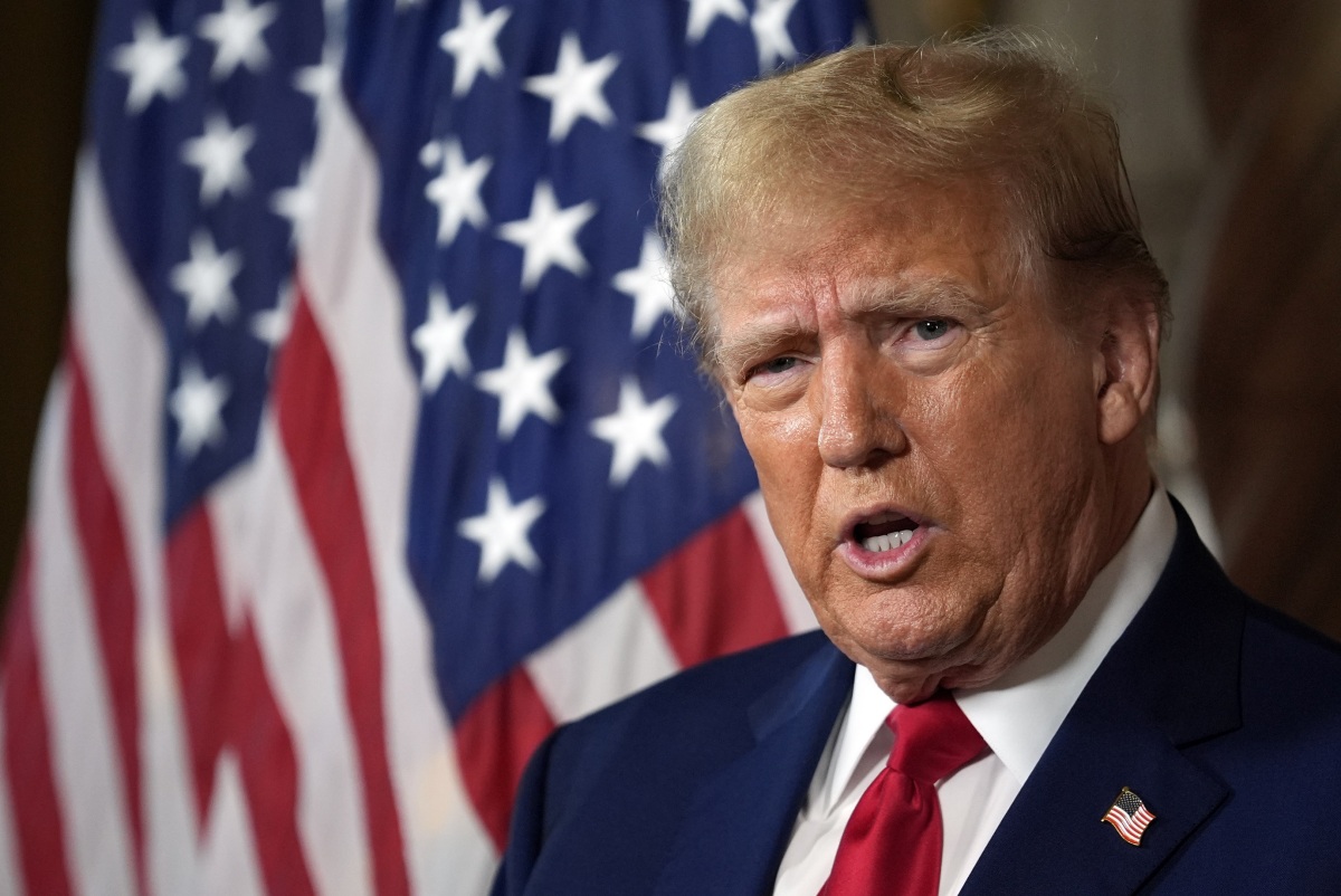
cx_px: 670
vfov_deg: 4.6
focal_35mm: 300
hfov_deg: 6.9
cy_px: 448
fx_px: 11183
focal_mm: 200
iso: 2000
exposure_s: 1/640
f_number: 2.8
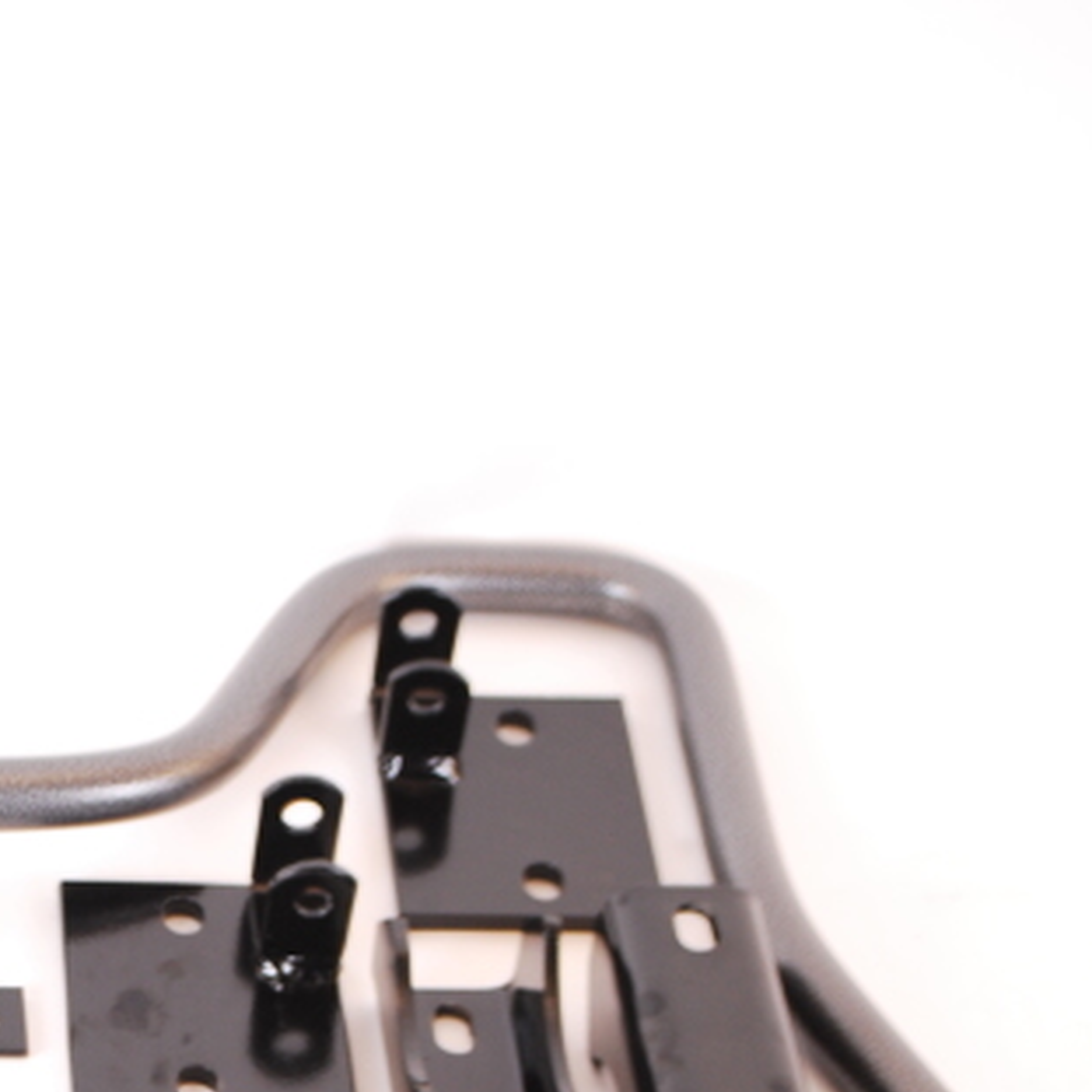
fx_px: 4211
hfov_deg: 14.3
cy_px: 894
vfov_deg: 14.7
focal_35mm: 118
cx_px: -200
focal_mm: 36
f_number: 5.3
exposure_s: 1/30
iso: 320
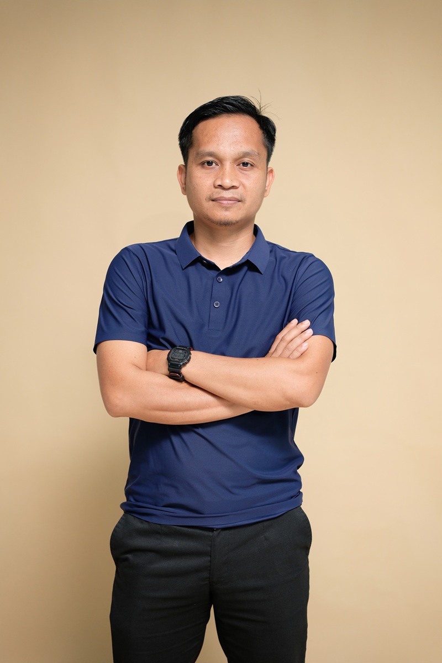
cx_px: 221
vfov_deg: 37.5
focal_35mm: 53
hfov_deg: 25.5
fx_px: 976
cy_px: 332
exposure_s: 1/125
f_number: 2
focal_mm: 35
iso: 400
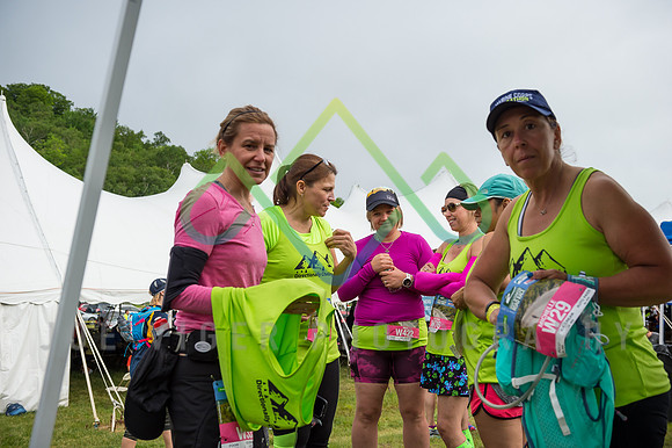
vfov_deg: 33.4
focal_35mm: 40
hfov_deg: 48.5
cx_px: 336
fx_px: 746
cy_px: 224
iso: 640
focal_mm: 40
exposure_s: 1/2000
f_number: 5.6
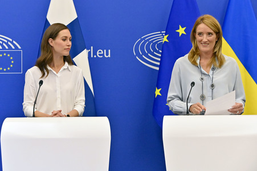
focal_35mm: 86
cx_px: 128
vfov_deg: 15.9
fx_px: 613
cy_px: 86
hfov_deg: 23.7
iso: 8000
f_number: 5
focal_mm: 86
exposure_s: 1/640
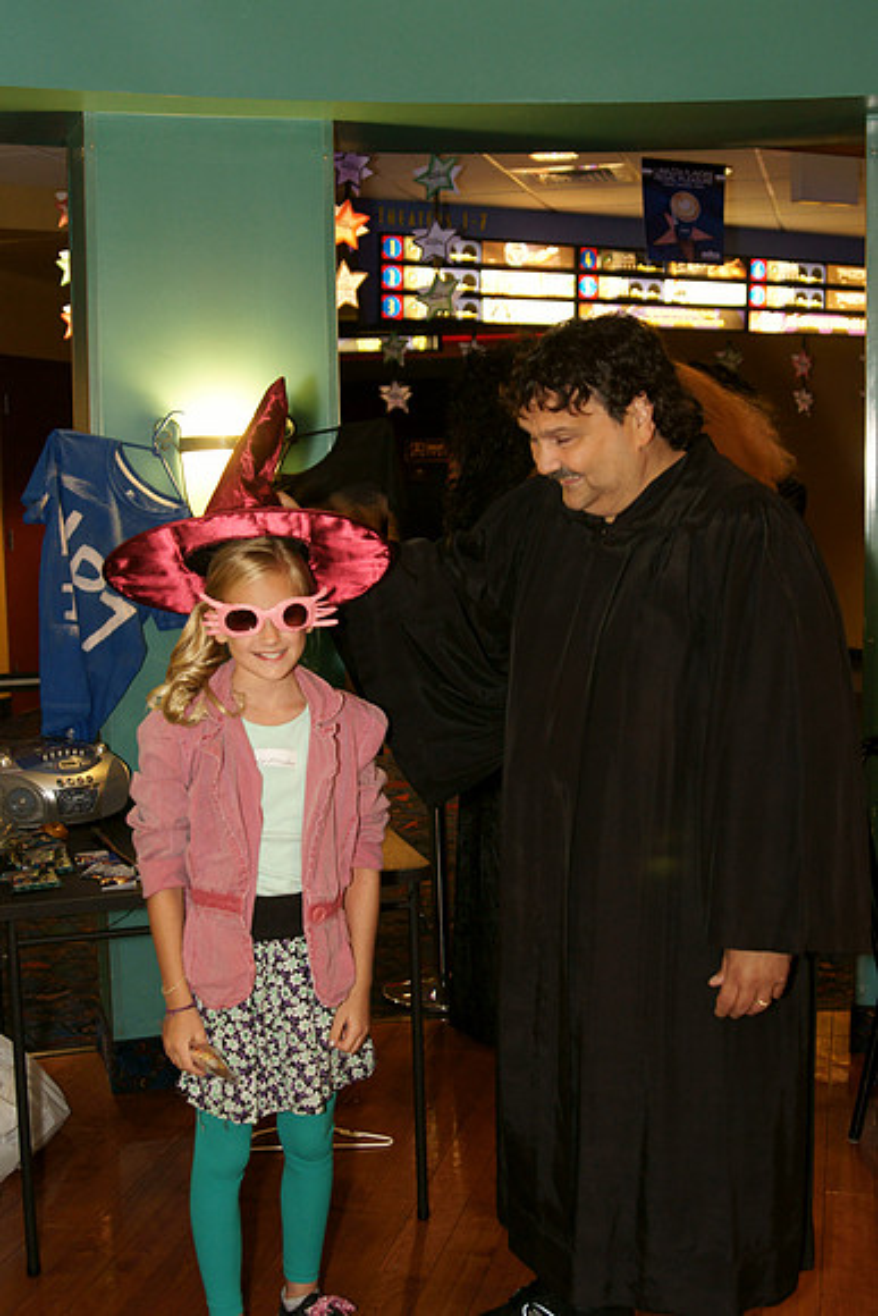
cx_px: 439
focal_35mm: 42
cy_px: 658
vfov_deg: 46.4
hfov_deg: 31.9
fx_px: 1535
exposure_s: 1/60
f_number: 2.8
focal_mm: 28
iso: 800
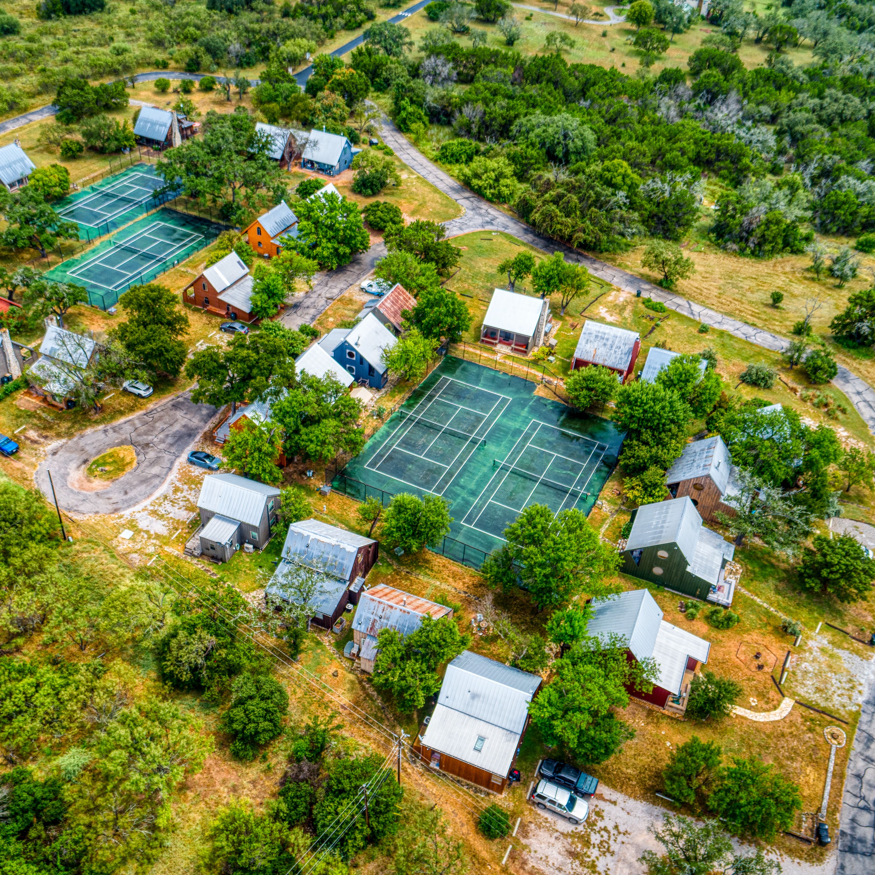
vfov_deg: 52.5
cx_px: 397
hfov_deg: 52.5
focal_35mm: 31
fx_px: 887
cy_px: 436
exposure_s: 1/80
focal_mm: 8.8
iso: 100
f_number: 3.5
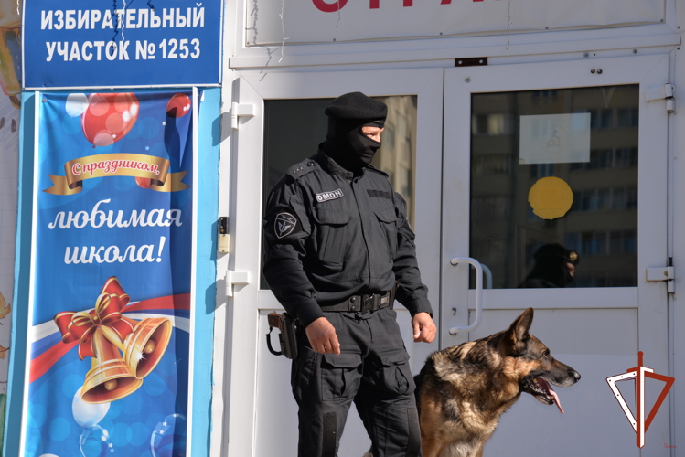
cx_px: 342
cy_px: 228
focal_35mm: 120
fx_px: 2284
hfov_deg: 17.1
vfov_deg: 11.4
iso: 100
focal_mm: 120
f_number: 8
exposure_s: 1/200
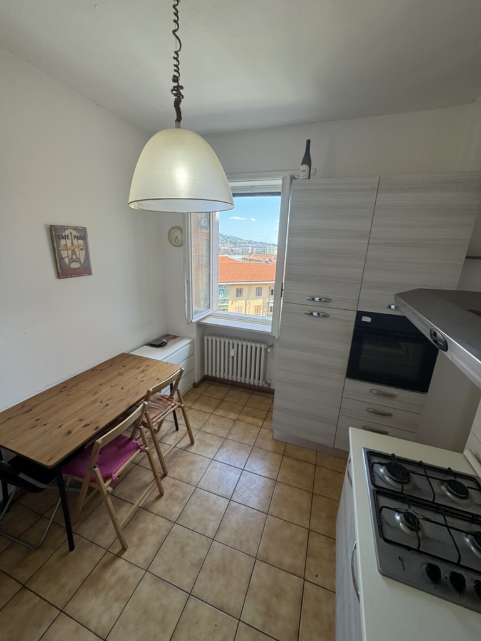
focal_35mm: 14
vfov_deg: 102.1
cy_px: 320
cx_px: 240
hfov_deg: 85.7
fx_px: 259
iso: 40
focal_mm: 2.22
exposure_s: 1/124
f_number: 2.2
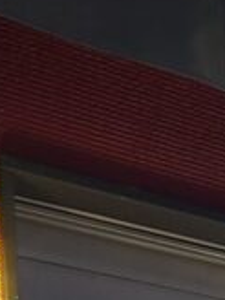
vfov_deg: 10.4
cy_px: 821
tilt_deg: -6.7
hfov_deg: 9.5
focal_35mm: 150
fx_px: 1300
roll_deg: -0.7
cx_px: 384
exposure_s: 1/50
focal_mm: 6.86
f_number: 1.78
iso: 160
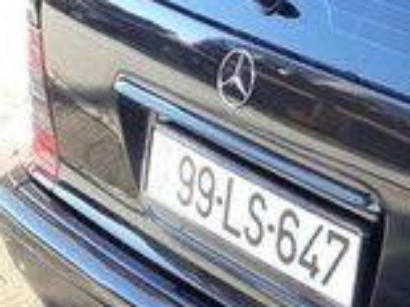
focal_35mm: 115
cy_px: 245
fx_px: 1361
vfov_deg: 12.8
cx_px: 772
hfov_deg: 14.7
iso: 40
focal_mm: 3.6
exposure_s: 1/110
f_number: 1.9
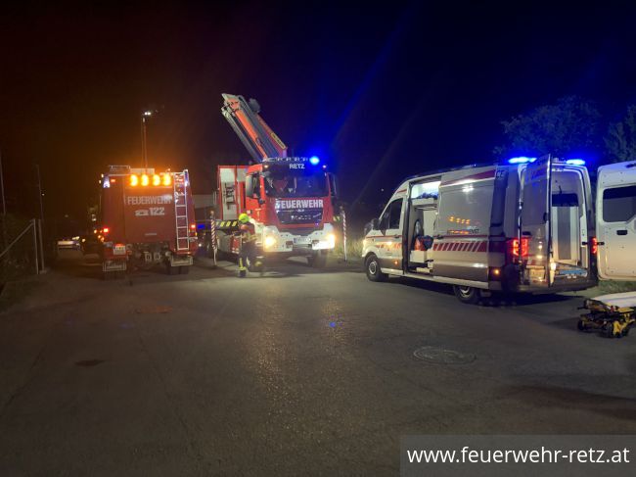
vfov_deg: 49.7
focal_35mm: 28
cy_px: 238
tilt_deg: +2.4
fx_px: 514
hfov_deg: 63.5
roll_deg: +0.6
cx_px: 318
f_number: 1.8
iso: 320
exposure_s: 1/40
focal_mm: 4
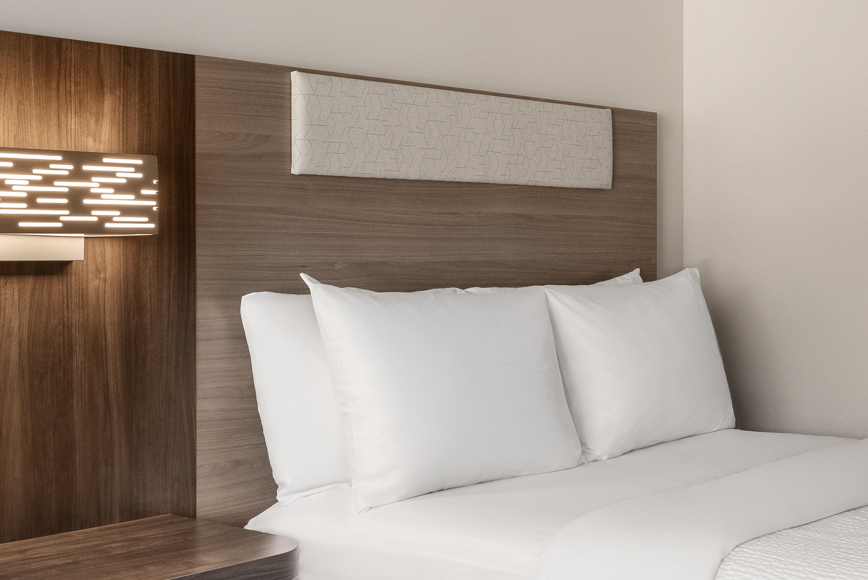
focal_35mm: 59
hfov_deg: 33.9
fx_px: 1423
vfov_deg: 23.0
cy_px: 242
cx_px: 414
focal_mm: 30
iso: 800
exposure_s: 1/320
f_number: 10
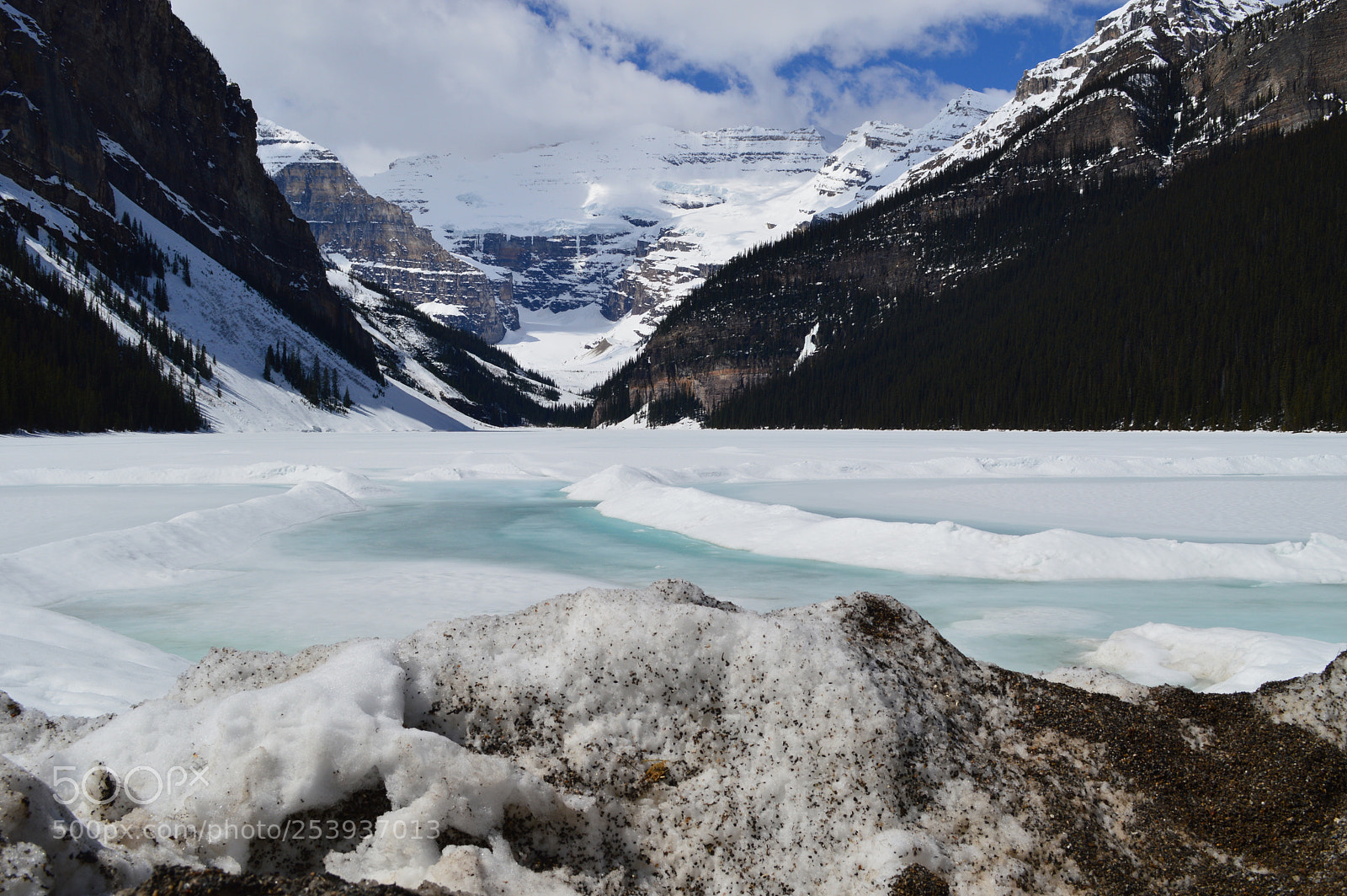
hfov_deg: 53.2
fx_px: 1346
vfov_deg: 36.8
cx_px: 674
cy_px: 448
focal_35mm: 36
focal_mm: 24
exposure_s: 1/500
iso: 110
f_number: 11
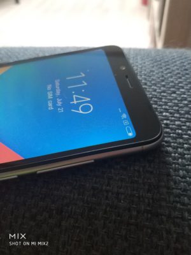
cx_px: 96
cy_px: 128
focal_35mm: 32
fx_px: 235
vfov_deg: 56.8
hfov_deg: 44.2
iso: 676
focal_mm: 4.5
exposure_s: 1/17
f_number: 2
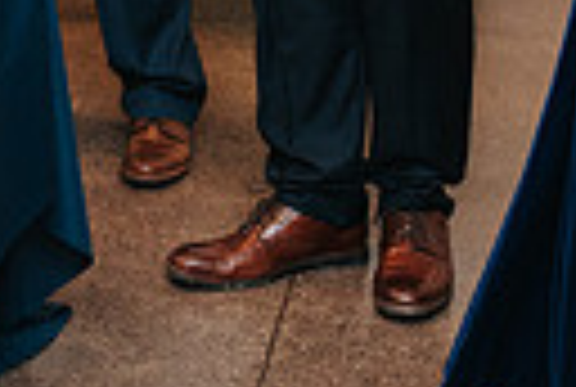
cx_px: -94
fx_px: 2534
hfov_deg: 12.7
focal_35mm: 158
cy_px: -376
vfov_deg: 8.3
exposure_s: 1/200
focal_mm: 35
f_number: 2.8
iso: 900
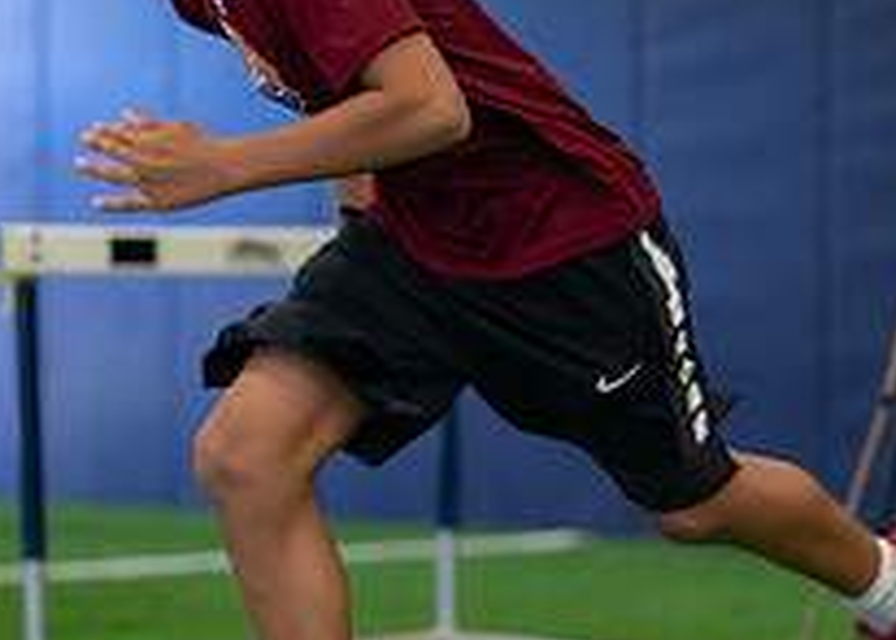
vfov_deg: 9.5
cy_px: 257
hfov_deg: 13.2
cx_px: 531
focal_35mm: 152
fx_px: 3867
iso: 1250
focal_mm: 50
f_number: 1.2
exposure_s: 1/1000
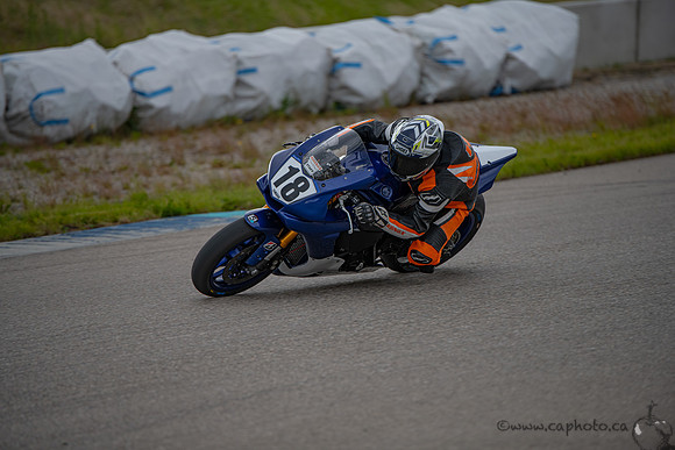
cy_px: 225
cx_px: 338
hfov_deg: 10.3
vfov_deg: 6.9
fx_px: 3751
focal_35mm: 200
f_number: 2.8
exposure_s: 1/1600
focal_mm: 200
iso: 110
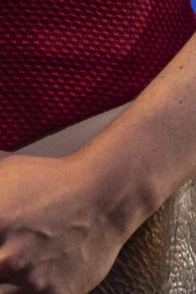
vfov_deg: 2.1
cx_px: -11
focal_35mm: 993
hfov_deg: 1.4
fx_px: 8101
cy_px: -218
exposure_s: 1/320
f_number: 4
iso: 1250
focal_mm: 139
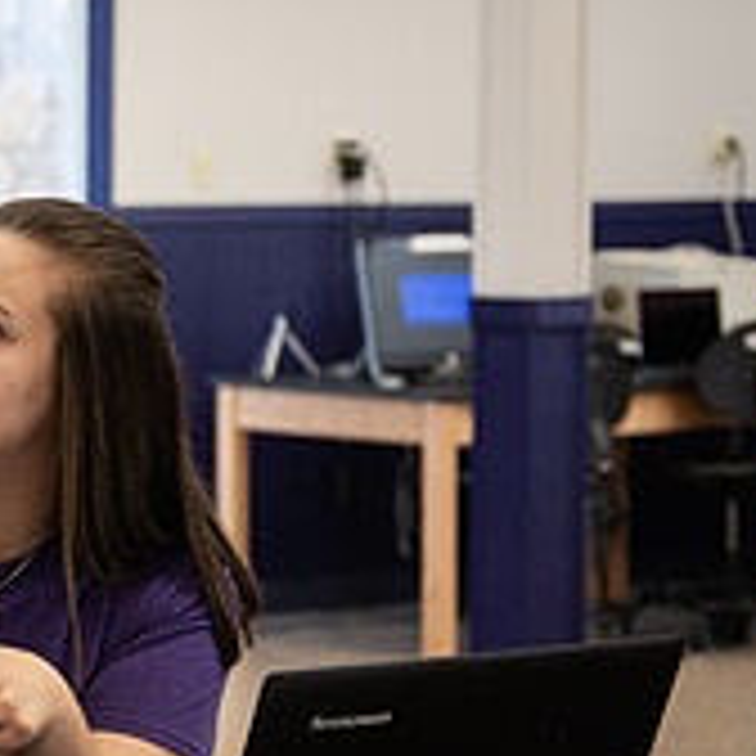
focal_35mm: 141
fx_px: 3484
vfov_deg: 12.4
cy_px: 389
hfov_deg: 11.8
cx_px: -392
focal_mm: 48
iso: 800
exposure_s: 1/200
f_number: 3.2
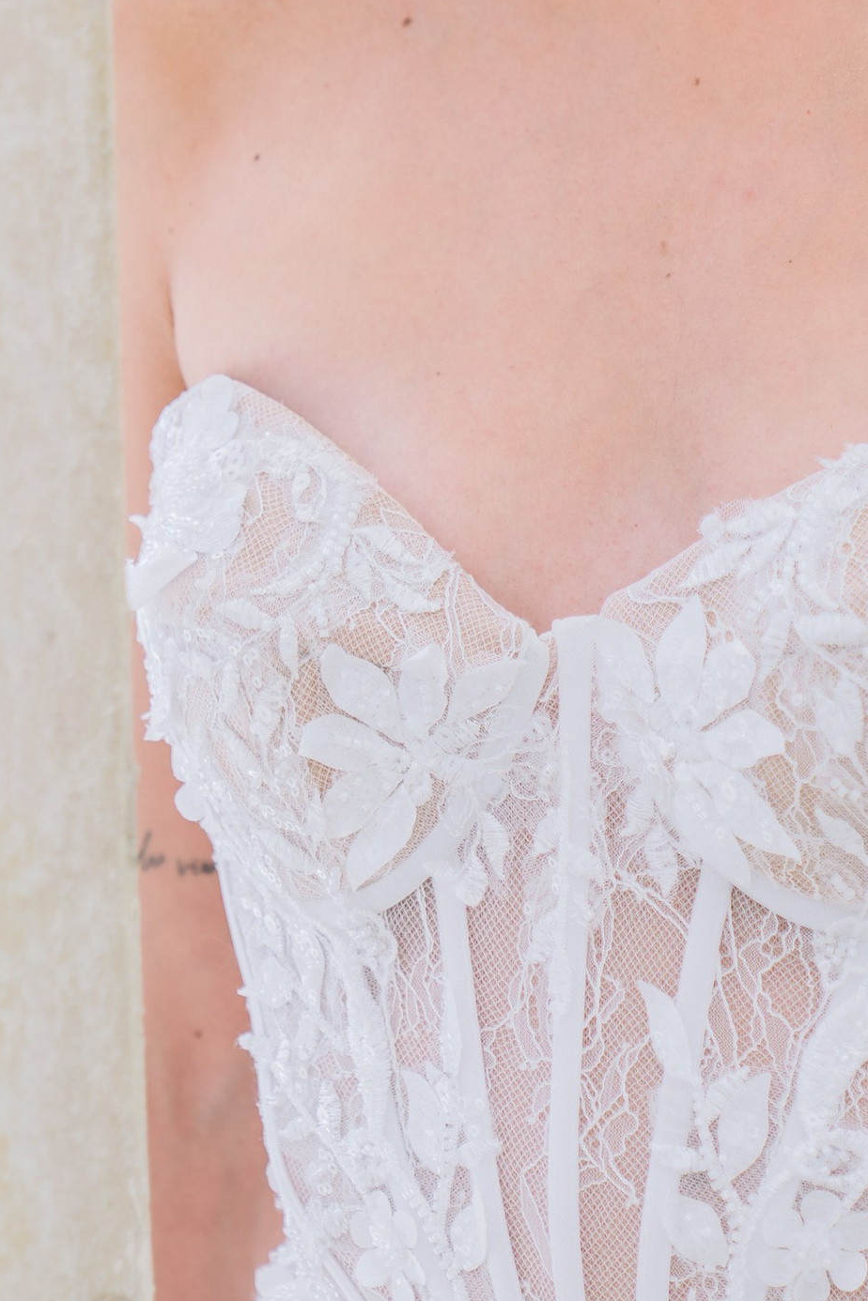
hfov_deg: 7.1
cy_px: 313
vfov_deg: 10.6
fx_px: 7016
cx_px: 613
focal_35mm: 194
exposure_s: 1/400
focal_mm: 70
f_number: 2.8
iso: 100
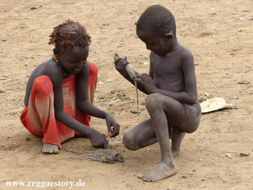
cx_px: 126
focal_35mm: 121
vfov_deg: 12.2
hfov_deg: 16.3
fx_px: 884
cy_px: 95
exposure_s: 1/500
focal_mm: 21.8
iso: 100
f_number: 4
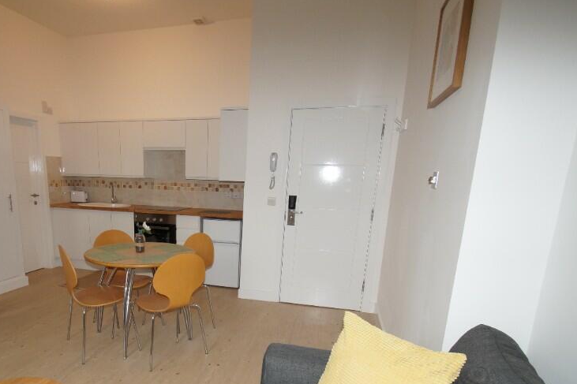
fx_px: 336
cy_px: 253
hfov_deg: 79.8
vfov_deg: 58.3
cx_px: 218
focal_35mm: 21
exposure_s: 1/160
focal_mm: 10
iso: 640
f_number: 4
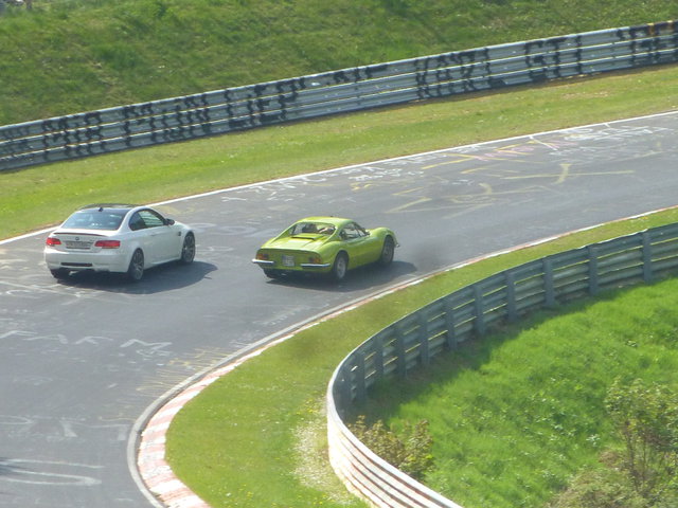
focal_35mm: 506
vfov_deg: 2.9
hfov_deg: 3.9
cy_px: 254
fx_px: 9911
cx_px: 339
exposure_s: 1/500
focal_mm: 45
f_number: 5.9
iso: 250
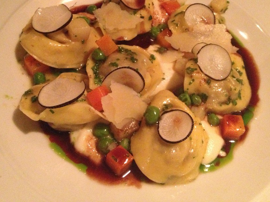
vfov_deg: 32.7
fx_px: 343
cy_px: 75
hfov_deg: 42.9
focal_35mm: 44
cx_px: 132
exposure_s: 1/15
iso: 800
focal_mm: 4.28
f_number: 2.4
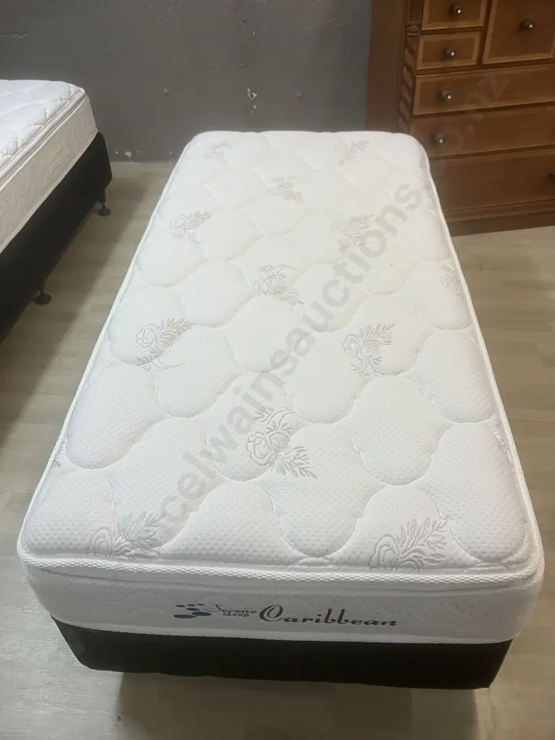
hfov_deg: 49.7
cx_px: 278
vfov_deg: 63.4
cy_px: 370
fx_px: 599
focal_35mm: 28
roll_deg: +2.5
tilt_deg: -40.6
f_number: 1.8
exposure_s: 1/50
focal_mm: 3.99
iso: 50
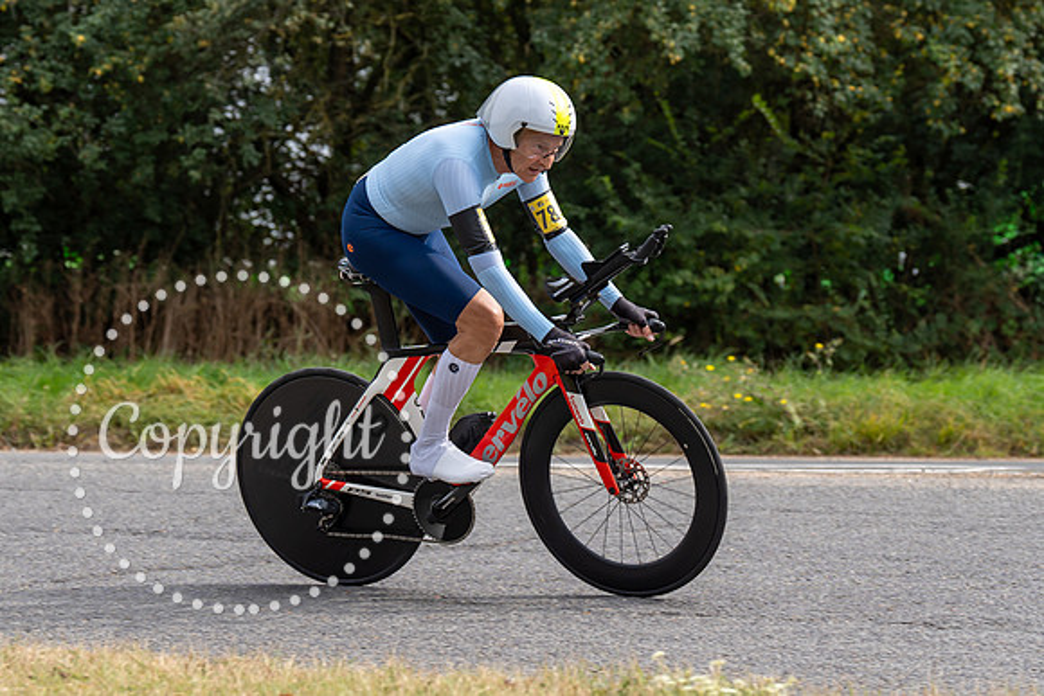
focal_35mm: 114
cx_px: 512
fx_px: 3318
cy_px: 268
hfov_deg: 17.9
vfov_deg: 12.0
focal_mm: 84
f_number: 4
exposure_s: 1/1000
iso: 160
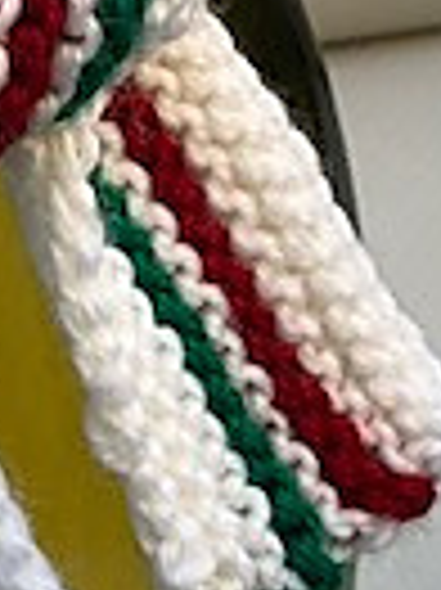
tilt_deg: -29.3
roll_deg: -2.6
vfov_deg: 14.1
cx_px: 108
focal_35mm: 137
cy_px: -36
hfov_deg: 10.8
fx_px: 2331
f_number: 1.8
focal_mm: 3.99
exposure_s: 1/31
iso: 25
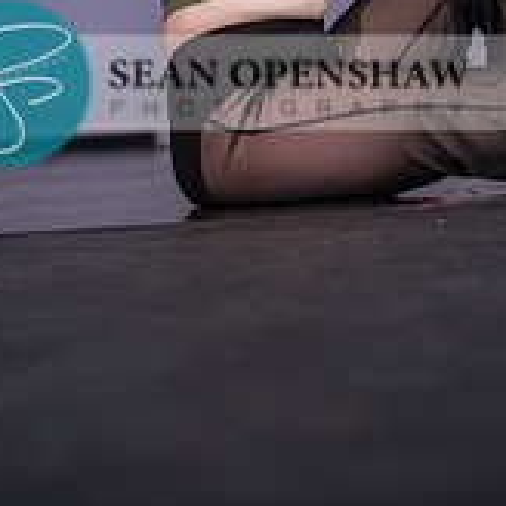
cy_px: -99
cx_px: 194
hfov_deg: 10.7
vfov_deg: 10.5
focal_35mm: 163
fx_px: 2696
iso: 400
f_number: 3.2
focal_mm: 70
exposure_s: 1/500
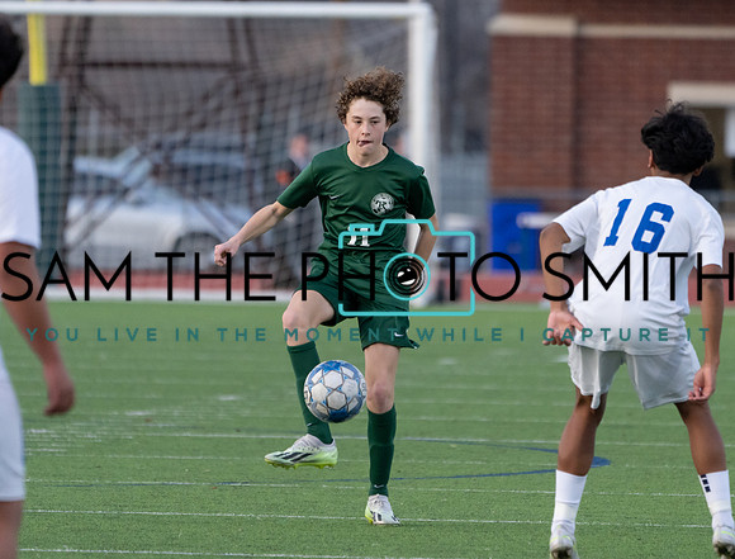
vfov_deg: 2.4
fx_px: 13484
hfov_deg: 3.1
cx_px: 417
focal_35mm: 632
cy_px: 237
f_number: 5.6
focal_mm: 400
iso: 2000
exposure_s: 1/1250
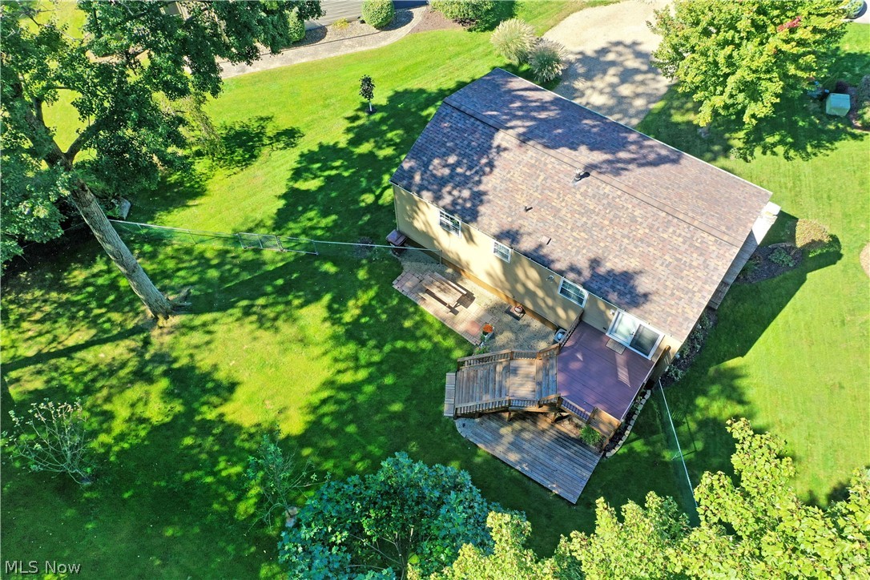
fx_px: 677
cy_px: 290
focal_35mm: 28
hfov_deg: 65.5
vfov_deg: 46.4
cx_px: 435
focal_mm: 10.26
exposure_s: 1/200
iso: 100
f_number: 4.5
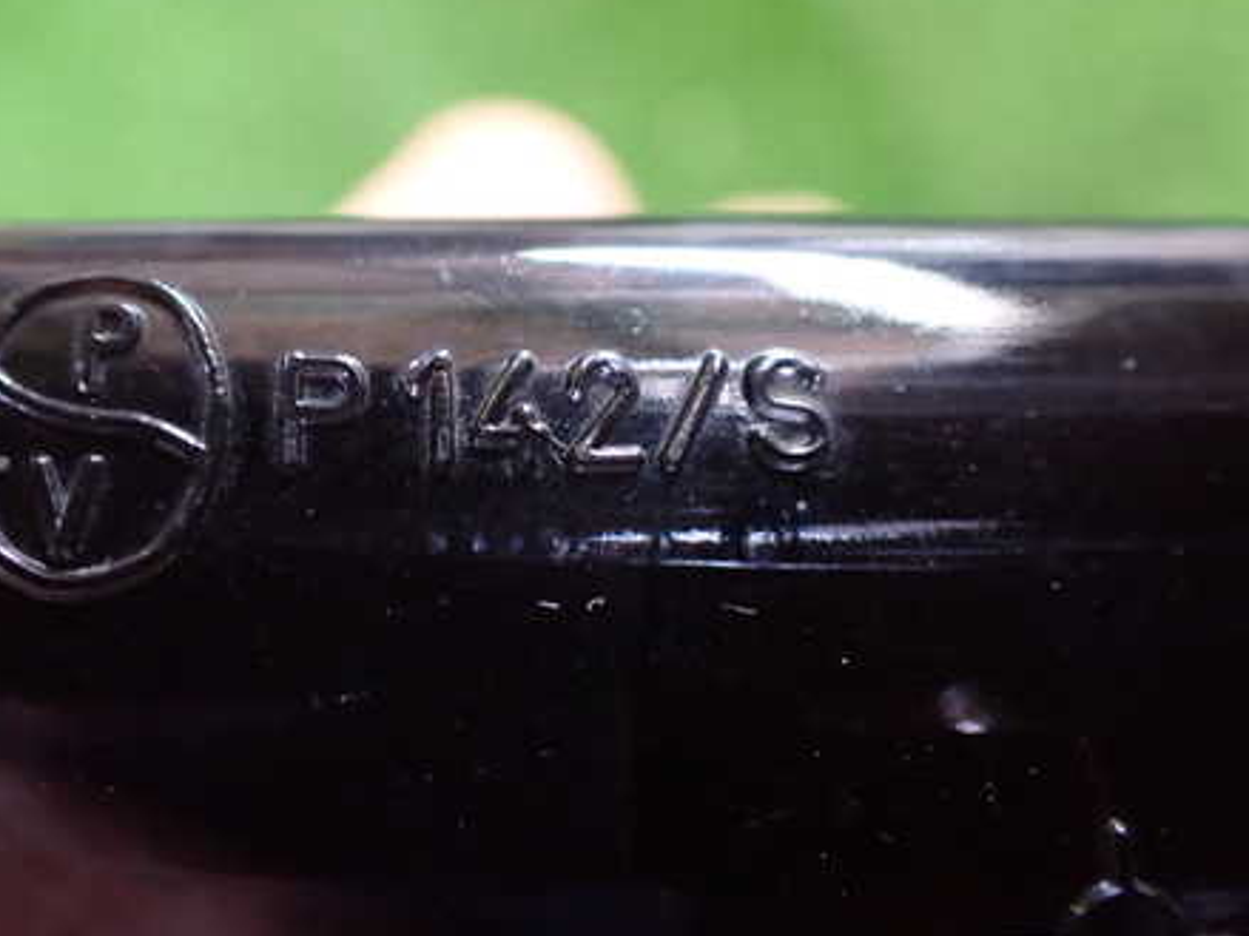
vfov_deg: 35.1
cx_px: 558
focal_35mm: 41
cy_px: 421
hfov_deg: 45.7
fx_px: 1479
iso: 800
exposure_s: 1/30
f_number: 2.3
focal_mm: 5.4
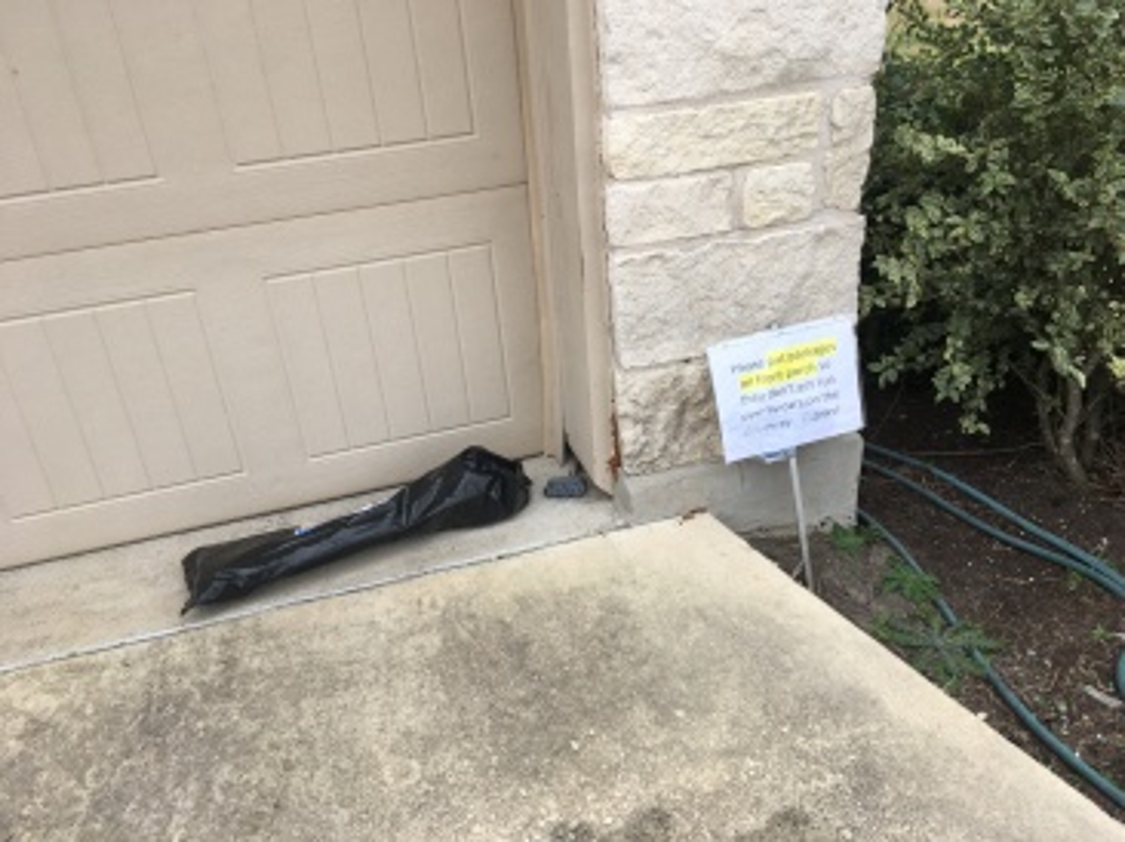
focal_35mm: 29
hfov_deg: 61.7
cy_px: 421
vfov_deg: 48.2
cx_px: 562
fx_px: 942
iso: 32
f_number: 2.2
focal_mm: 4.15
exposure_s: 1/120
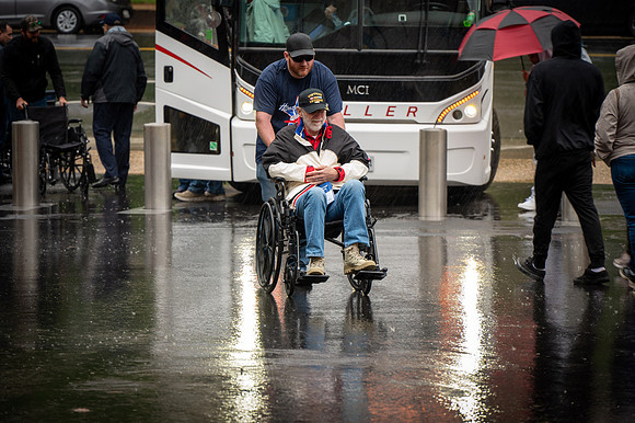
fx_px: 3526
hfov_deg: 10.3
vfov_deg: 6.9
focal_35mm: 200
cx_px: 318
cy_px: 212
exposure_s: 1/80
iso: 280
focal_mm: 200
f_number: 6.3
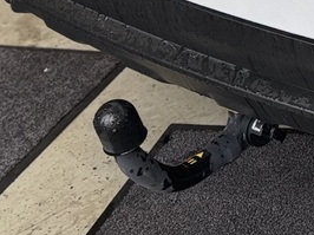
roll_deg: +1.9
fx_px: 1278
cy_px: -239
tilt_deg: -21.3
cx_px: 661
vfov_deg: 9.8
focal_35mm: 141
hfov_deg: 12.2
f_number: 1.6
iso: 50
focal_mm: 5.96
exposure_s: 1/313
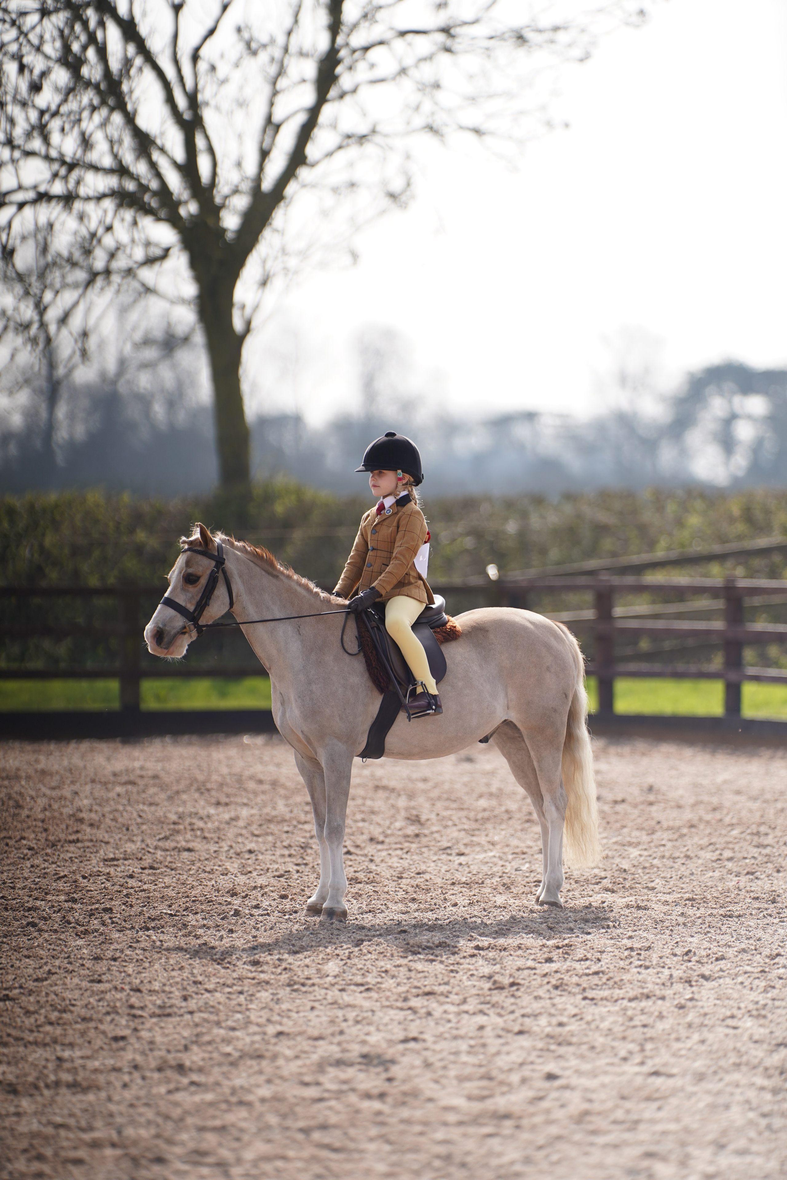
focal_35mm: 200
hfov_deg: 6.9
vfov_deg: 10.3
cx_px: 394
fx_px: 6558
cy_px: 590
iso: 160
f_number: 2
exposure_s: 1/3200
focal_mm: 200
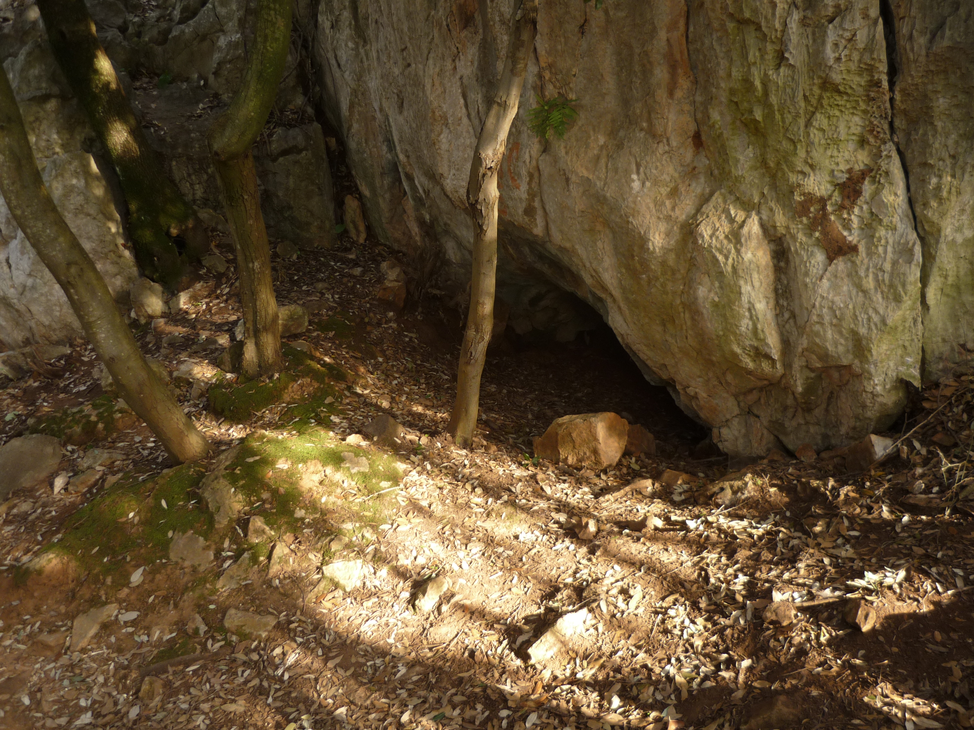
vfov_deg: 42.9
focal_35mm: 33
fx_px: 929
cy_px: 365
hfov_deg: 55.4
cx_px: 487
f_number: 2.8
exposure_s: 1/50
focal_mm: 5.5
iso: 100
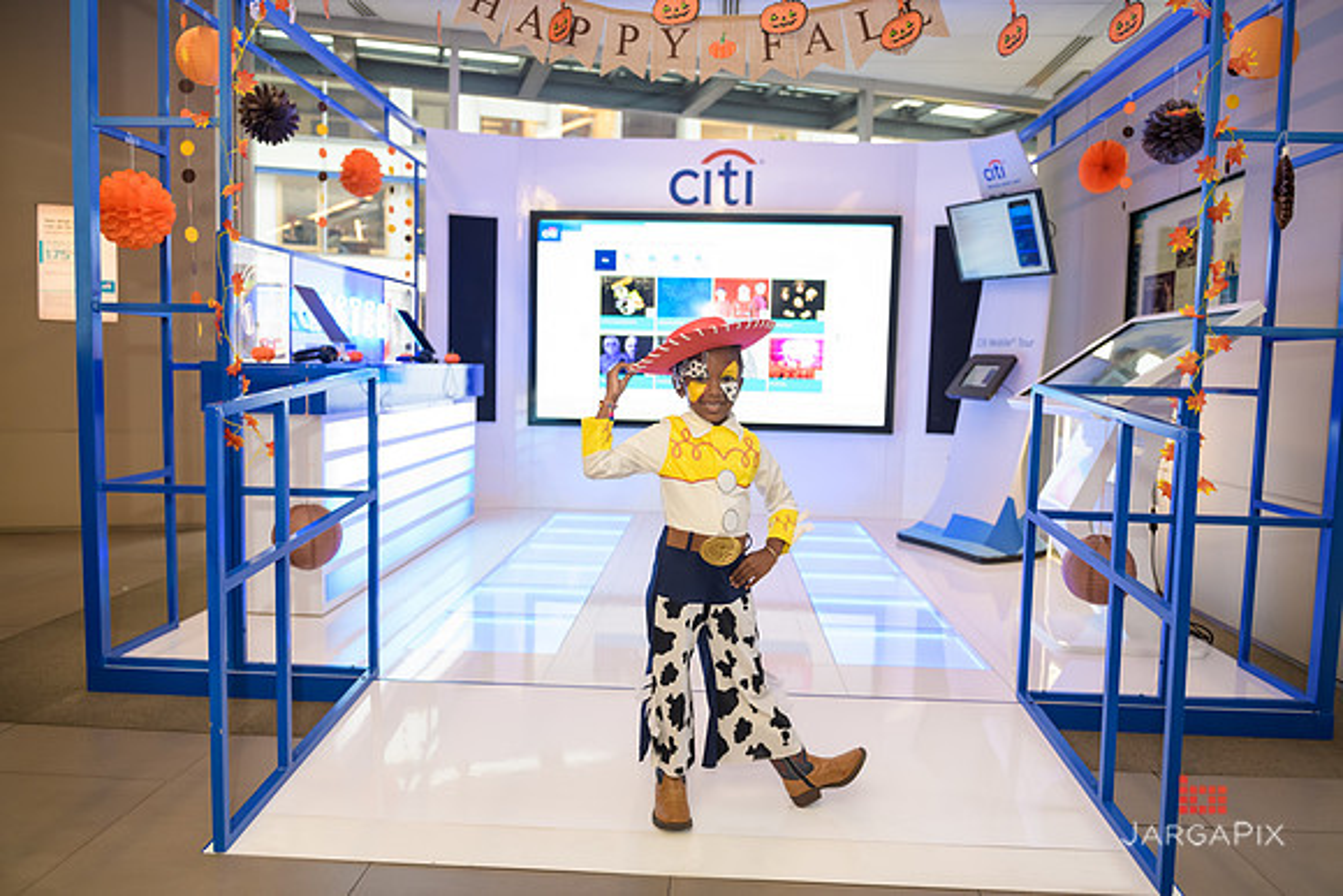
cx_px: 672
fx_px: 1007
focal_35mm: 27
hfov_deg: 67.4
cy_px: 448
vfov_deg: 48.0
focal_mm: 27
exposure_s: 1/125
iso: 800
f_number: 3.2
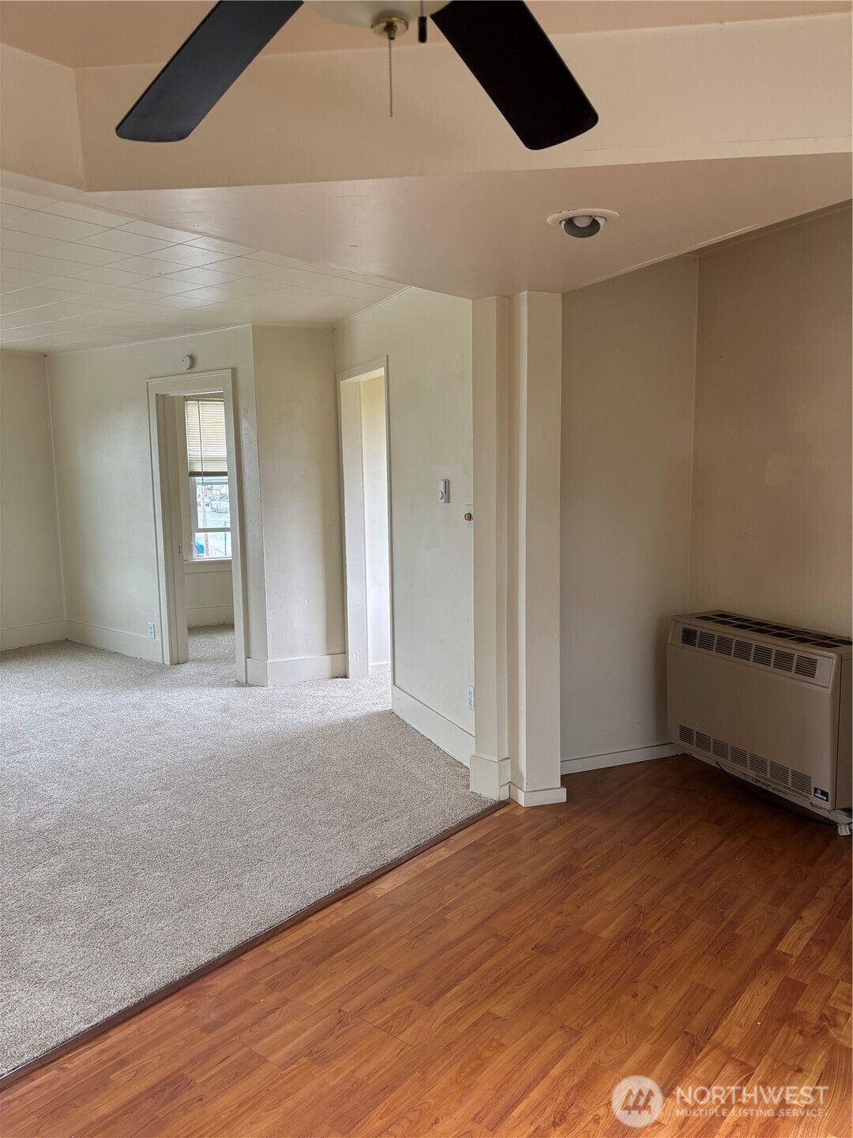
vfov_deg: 67.3
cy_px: 569
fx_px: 854
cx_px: 426
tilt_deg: -7.1
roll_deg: +0.4
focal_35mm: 26
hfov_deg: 53.1
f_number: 1.6
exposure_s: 1/121
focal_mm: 5.96
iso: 100
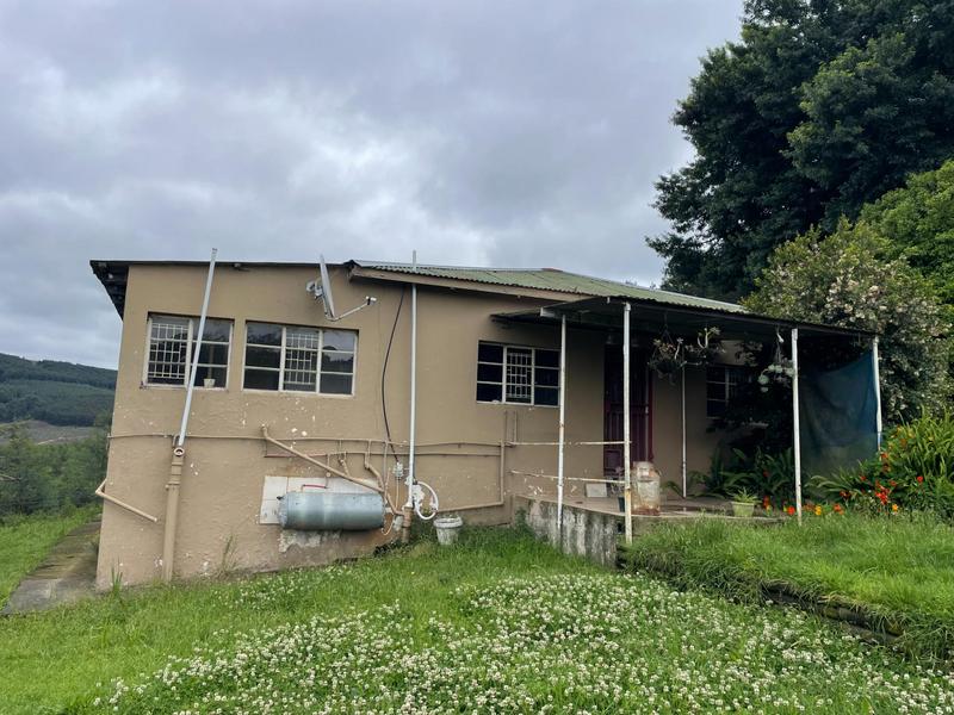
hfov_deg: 67.3
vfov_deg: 53.1
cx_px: 477
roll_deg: -2.2
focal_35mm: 26
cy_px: 358
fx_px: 717
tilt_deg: +9.1
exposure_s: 1/4831
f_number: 1.6
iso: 32
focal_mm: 4.2
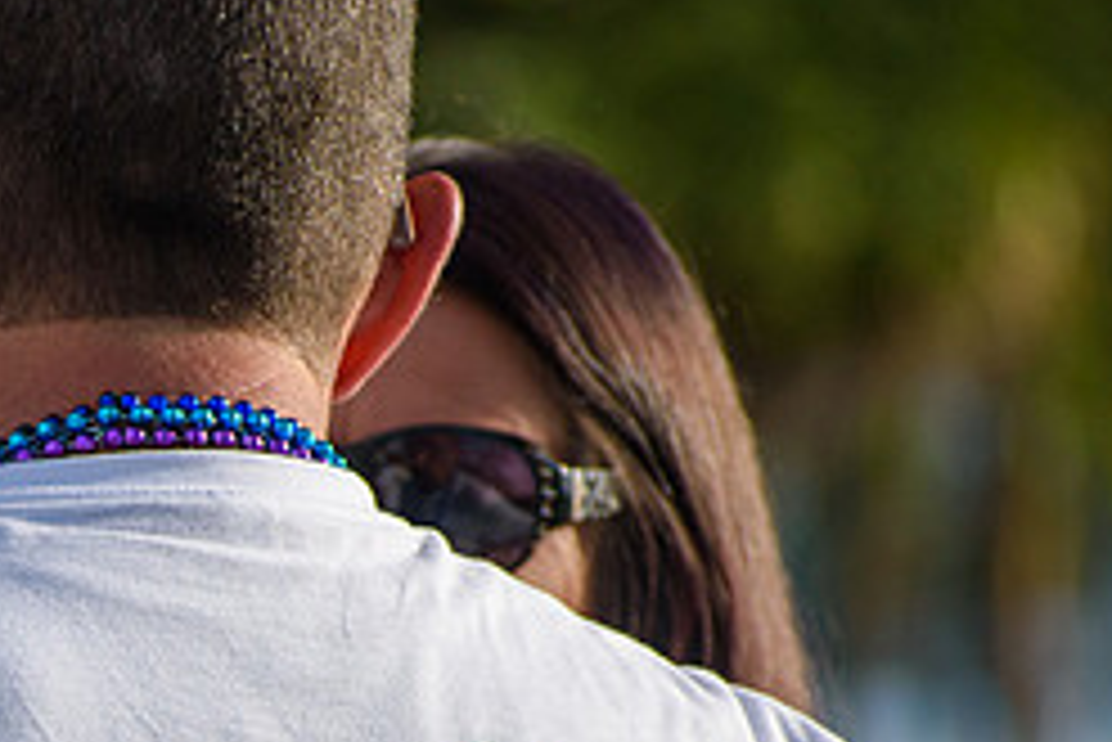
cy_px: 857
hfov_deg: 2.8
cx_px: -72
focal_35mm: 739
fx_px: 22839
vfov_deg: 1.9
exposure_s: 1/2000
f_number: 5.6
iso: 250
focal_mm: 210
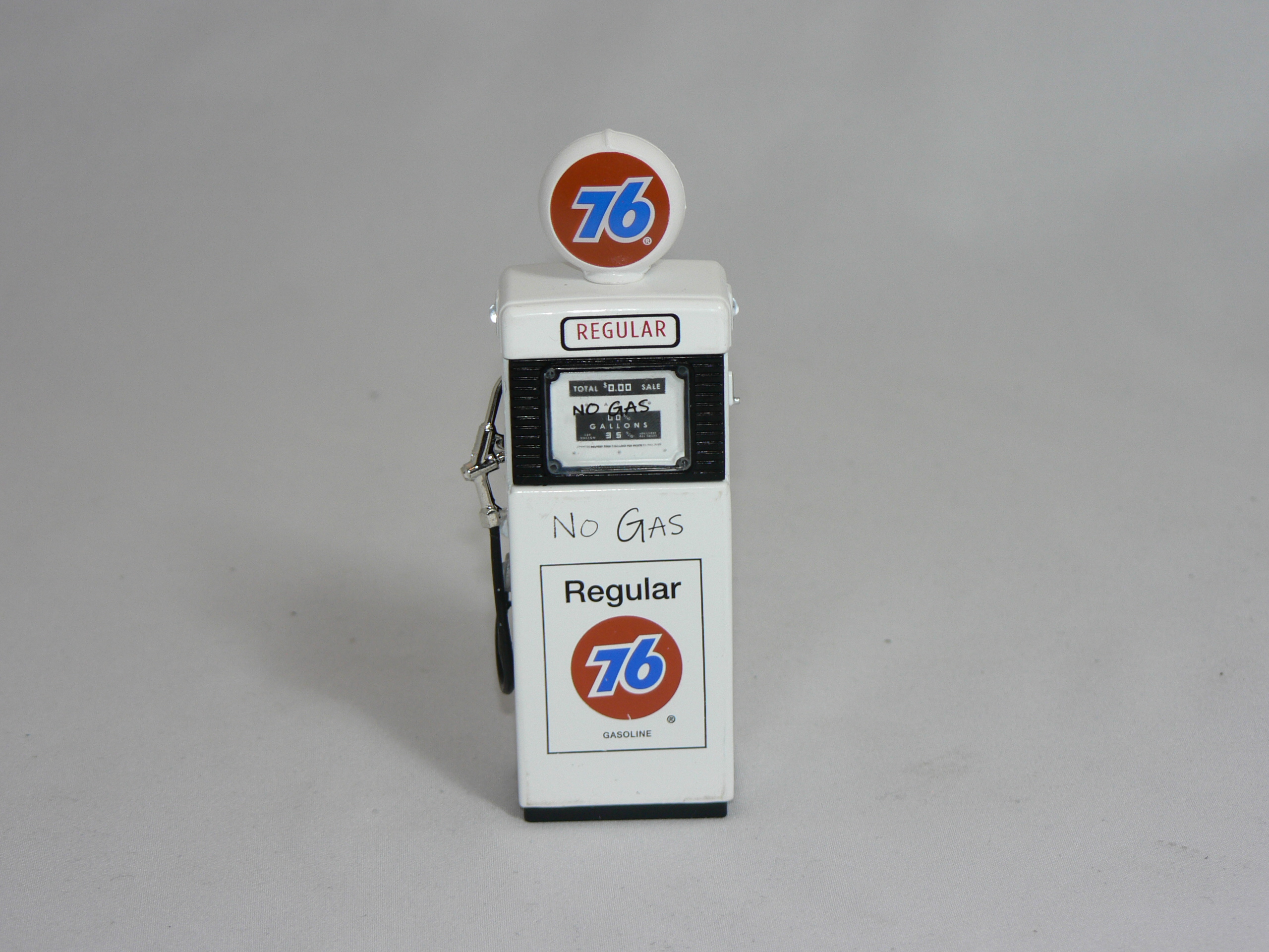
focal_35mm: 117
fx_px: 4289
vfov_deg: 12.7
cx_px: 634
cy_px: 476
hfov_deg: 16.8
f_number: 3.2
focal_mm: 19.5
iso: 80
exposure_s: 1/60
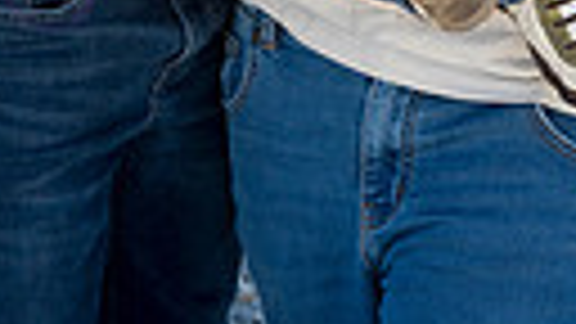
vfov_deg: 6.1
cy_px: -558
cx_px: 279
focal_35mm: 188
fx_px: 2871
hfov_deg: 11.5
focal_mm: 51
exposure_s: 1/640
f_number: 5
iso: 400
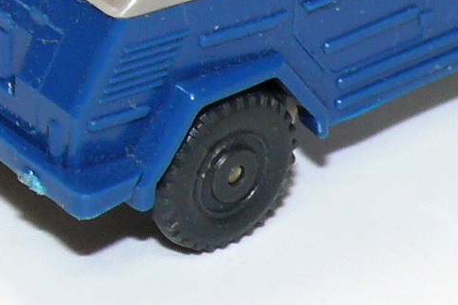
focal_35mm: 476
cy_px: -120
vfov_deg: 2.9
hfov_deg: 4.3
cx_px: 311
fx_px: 6055
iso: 100
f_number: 4
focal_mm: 16.4
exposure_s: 1/30
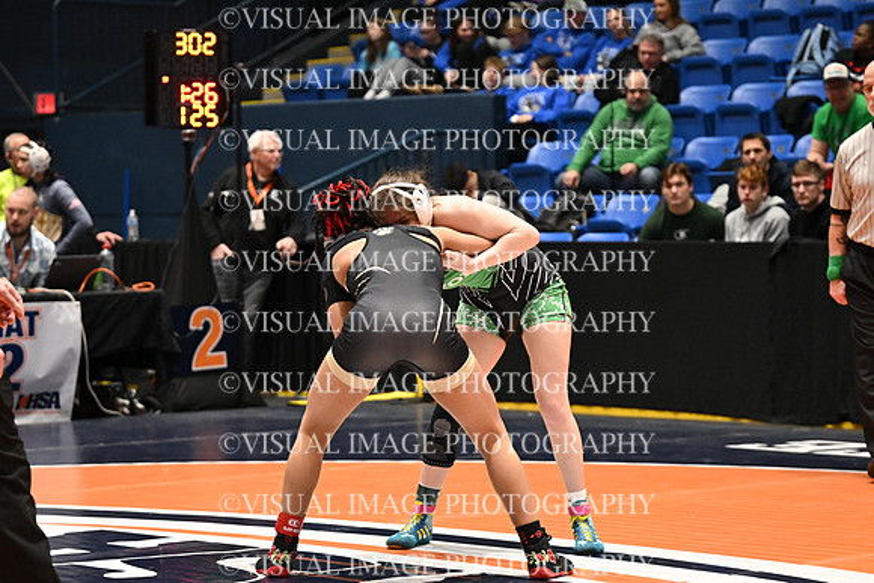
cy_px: 292
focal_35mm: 114
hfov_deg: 17.9
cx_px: 437
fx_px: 2768
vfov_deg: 12.0
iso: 4000
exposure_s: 1/767
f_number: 2.8
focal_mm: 76
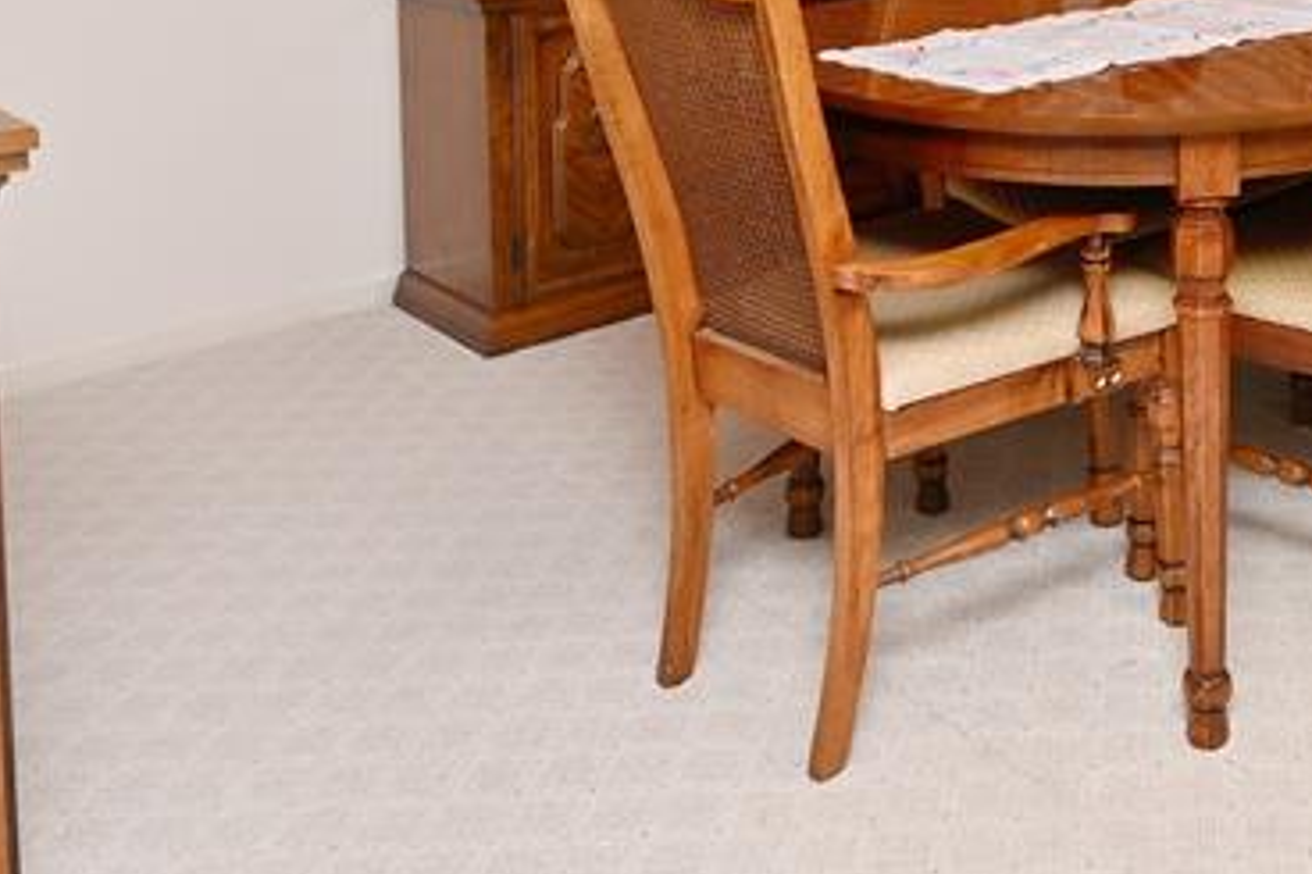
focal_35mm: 39
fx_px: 1421
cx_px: 1194
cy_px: -164
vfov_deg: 29.6
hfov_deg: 44.8
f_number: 9
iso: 250
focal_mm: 14
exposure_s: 1/60
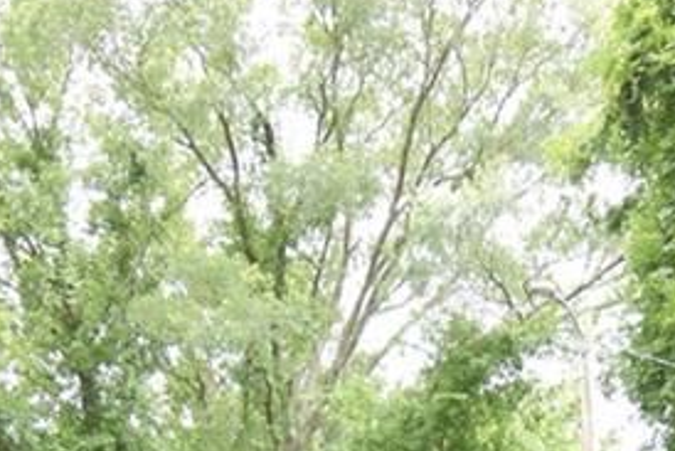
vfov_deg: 20.0
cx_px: 365
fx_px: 1051
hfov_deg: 35.6
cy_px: 727
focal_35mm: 56
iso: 450
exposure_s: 1/250
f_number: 4.5
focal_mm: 10
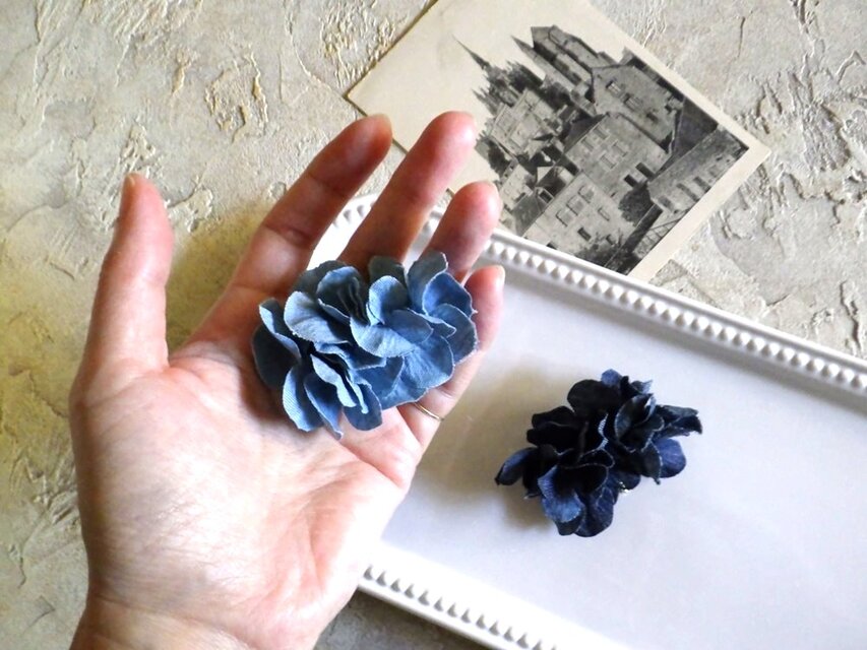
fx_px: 852
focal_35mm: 34
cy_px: 325
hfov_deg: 54.0
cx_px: 434
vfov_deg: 41.8
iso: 1250
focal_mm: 6.1
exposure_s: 1/50
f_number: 3.8
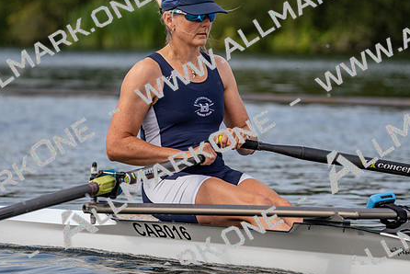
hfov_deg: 6.2
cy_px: 107
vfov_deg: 4.1
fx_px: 3806
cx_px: 248
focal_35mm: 334
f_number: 5.6
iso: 320
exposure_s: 1/1600
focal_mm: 257
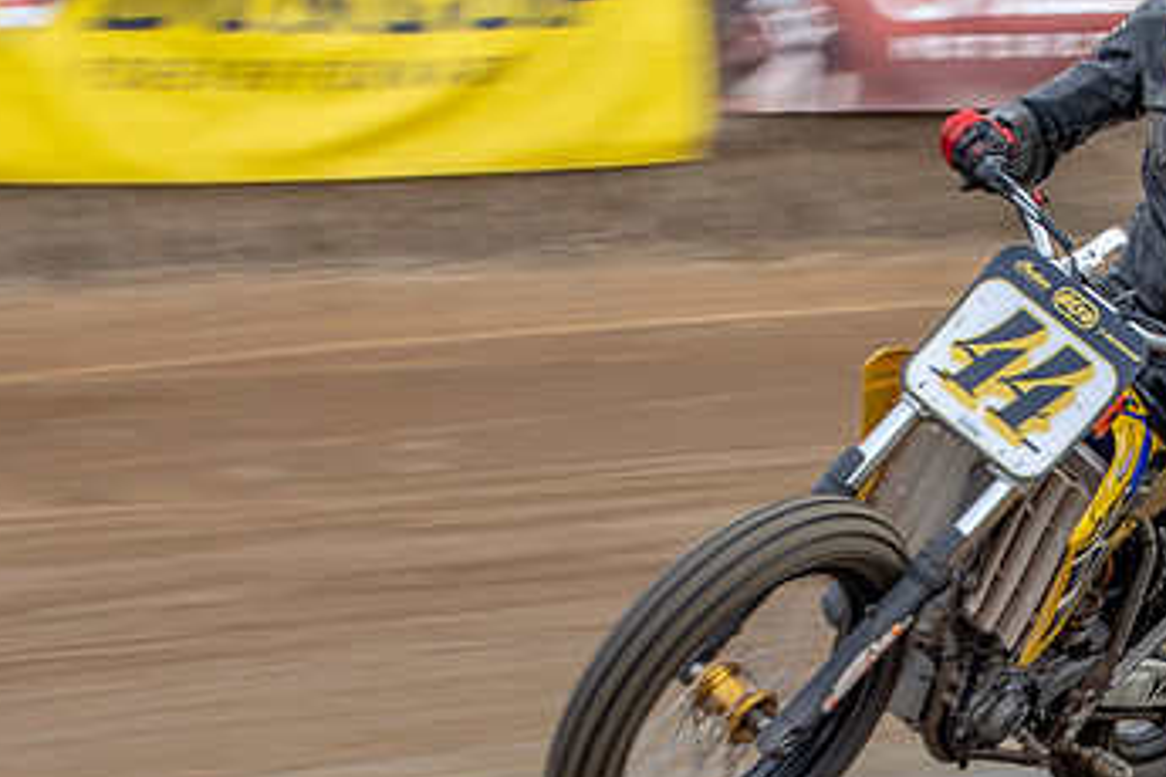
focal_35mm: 207
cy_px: 450
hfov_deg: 9.9
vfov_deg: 6.6
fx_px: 6704
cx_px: 957
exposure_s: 1/125
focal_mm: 70
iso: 160
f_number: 8
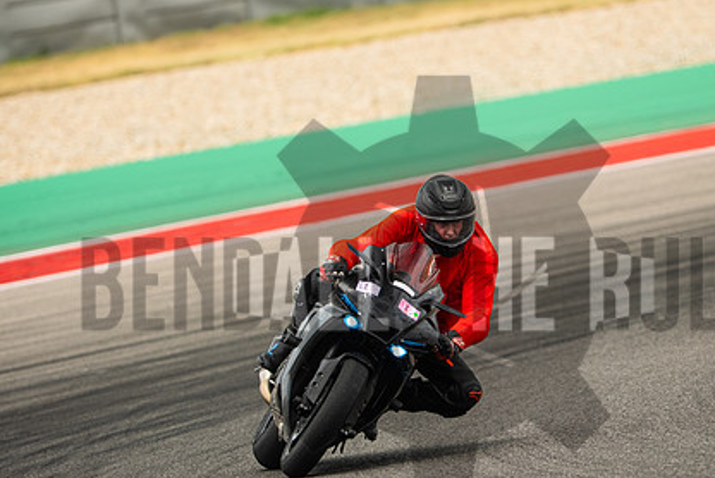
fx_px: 11626
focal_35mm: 585
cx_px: 443
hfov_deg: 3.5
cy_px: 286
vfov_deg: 2.4
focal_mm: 280
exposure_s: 1/2000
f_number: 2.8
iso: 400
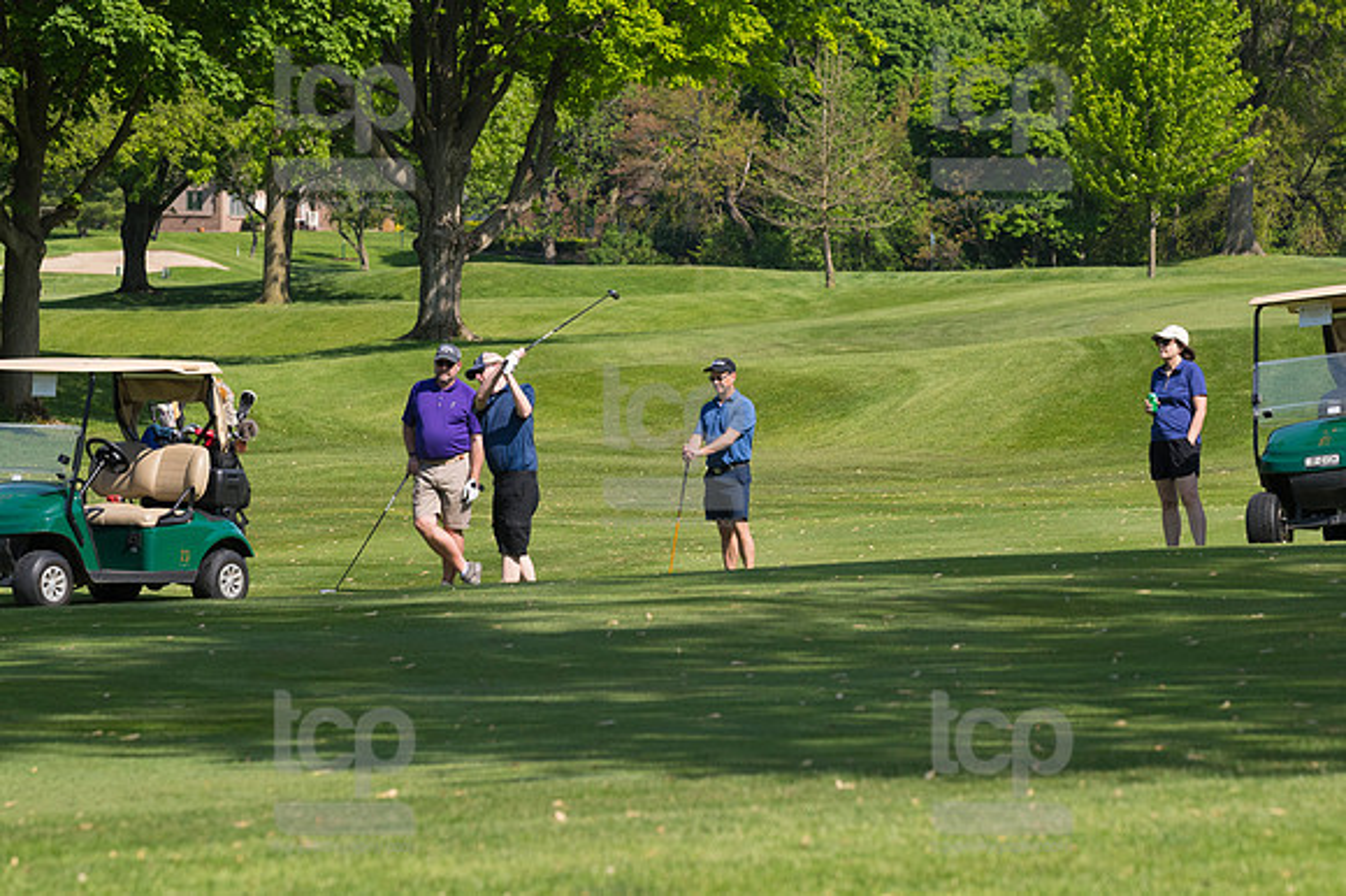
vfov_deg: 6.8
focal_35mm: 202
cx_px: 673
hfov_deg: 10.2
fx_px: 7548
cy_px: 448
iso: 320
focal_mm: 135
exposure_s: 1/1600
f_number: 5.6
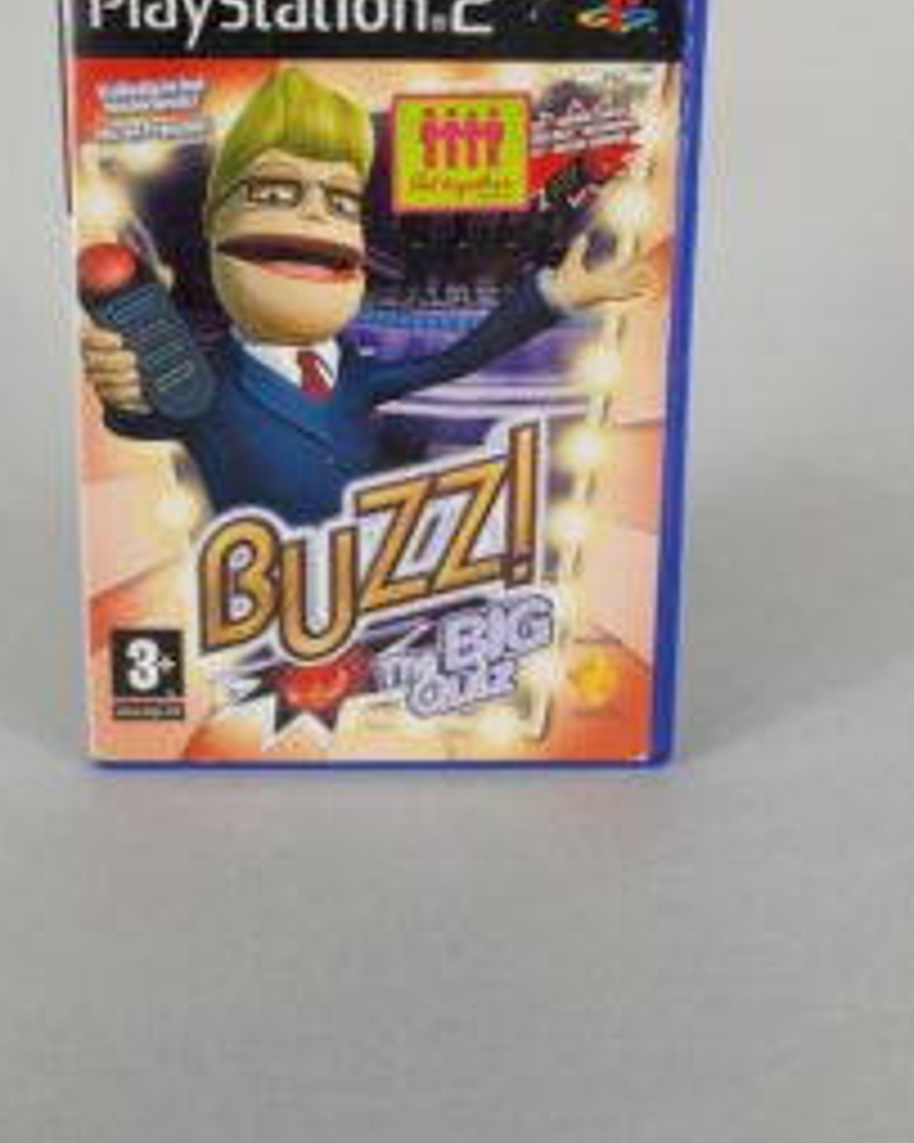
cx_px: 360
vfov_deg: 45.2
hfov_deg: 37.2
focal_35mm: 40
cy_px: 392
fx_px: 1353
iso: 40
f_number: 1.8
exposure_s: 1/242
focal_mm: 5.4
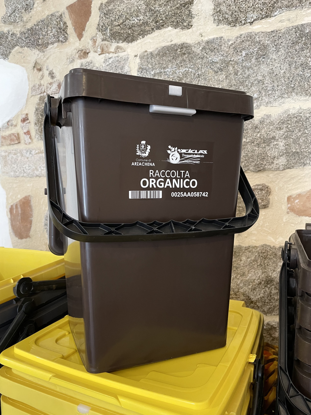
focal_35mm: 26
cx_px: 156
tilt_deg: -4.7
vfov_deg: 67.3
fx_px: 311
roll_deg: +3.2
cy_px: 208
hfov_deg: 53.1
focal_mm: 4.2
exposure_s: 1/50
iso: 200
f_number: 1.6
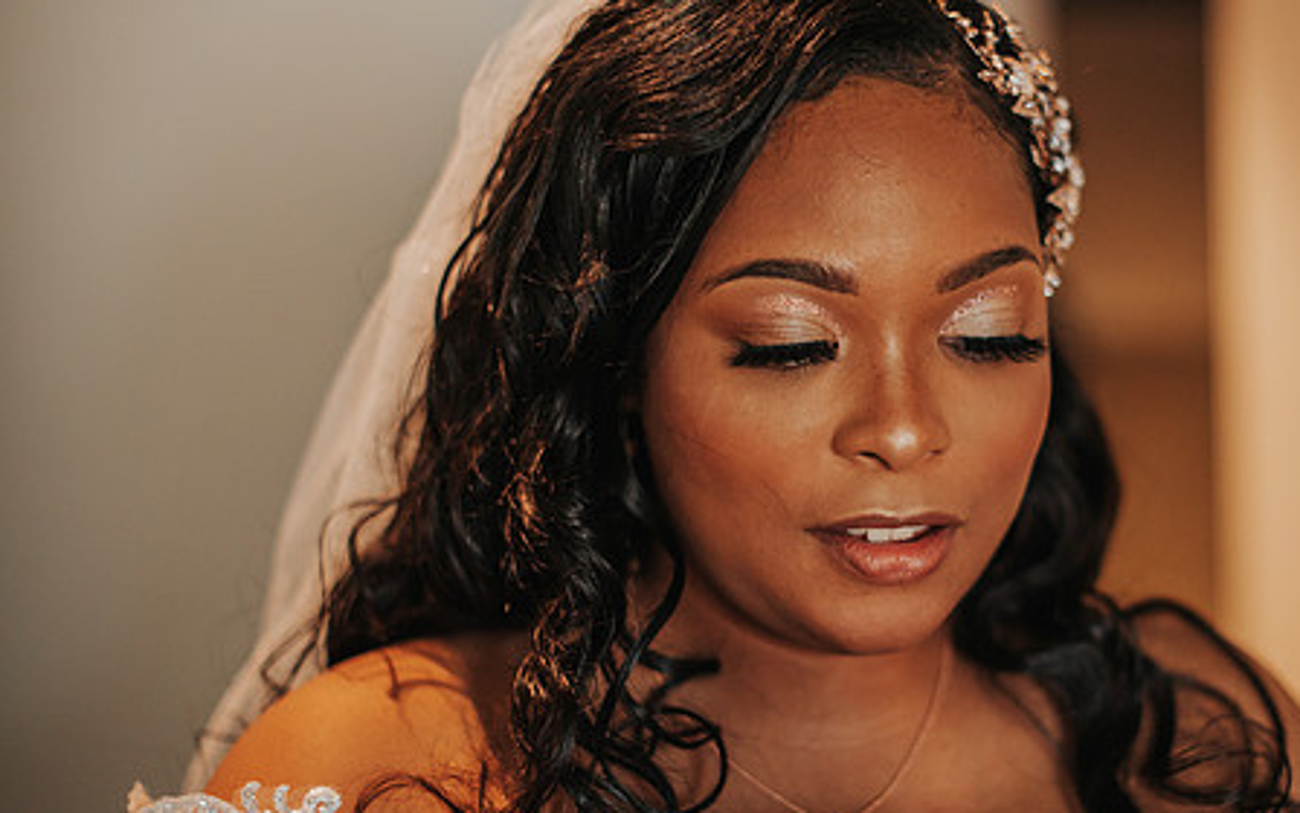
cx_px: 836
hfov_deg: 30.9
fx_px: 2338
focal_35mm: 66
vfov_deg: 19.7
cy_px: 463
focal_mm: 50
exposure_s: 1/320
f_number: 1.8
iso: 640
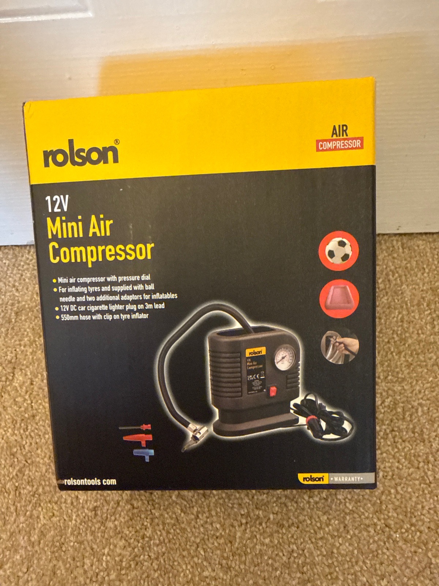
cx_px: 220
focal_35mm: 25
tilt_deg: -59.4
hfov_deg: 54.9
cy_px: 293
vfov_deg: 69.4
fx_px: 423
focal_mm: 2.22
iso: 1000
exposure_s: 1/60
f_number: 2.2
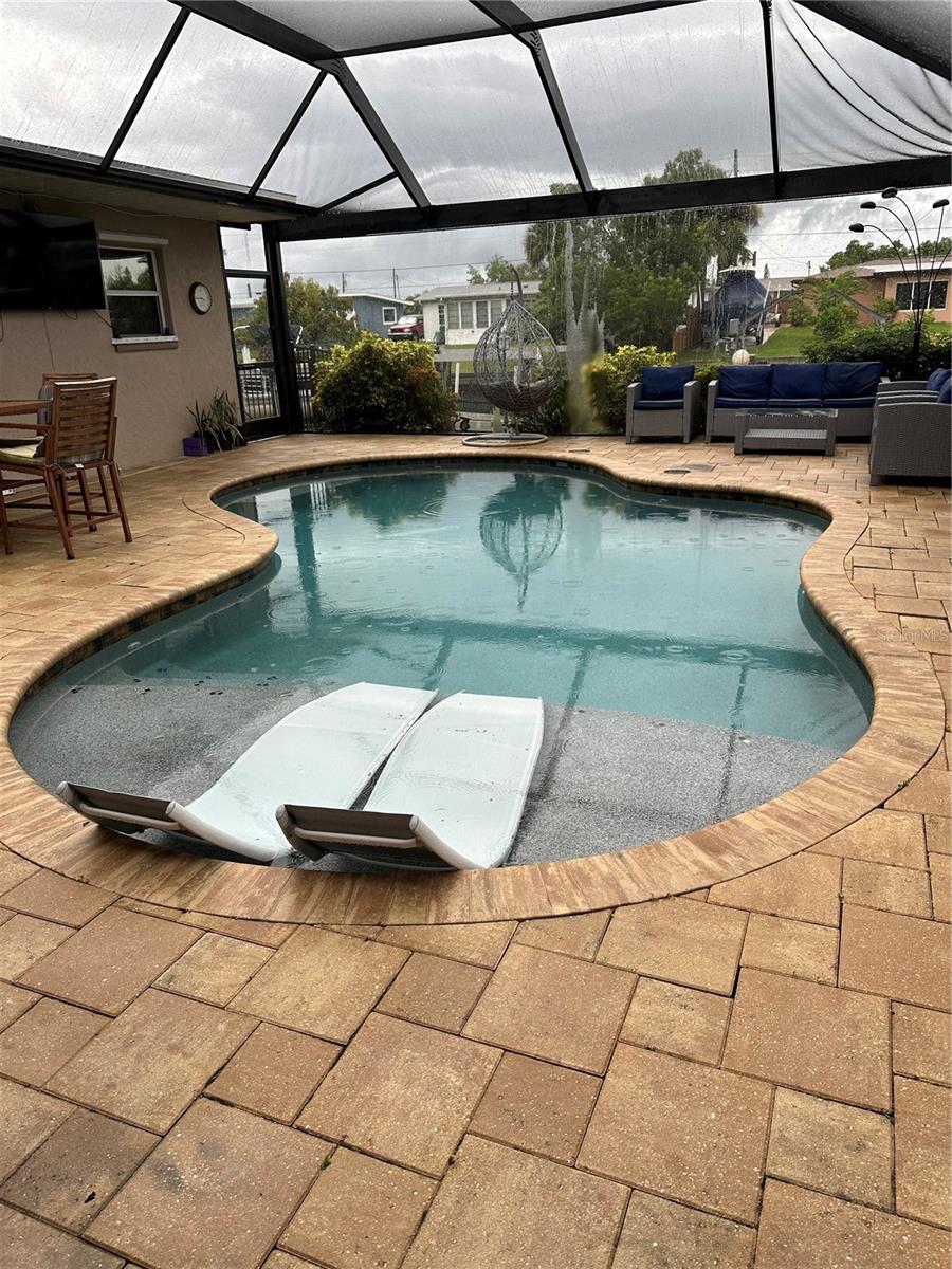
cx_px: 476
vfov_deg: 71.6
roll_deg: +1.7
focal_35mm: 24
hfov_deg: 56.8
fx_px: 880
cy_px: 634
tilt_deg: -17.8
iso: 80
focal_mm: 6.86
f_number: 1.78
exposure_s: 1/278
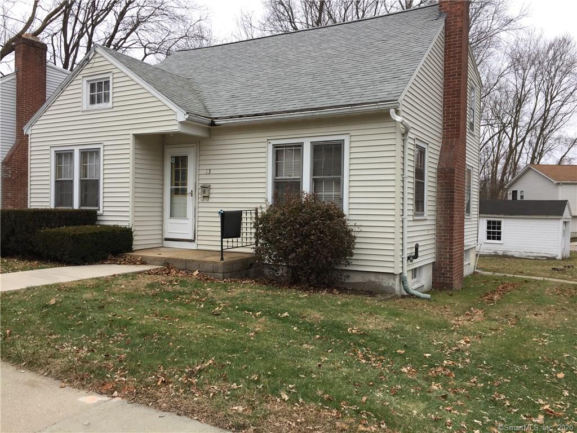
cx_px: 288
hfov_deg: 61.7
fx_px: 483
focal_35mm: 29
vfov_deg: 48.2
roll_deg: -0.5
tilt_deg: -1.6
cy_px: 216
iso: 32
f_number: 2.2
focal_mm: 4.15
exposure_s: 1/182
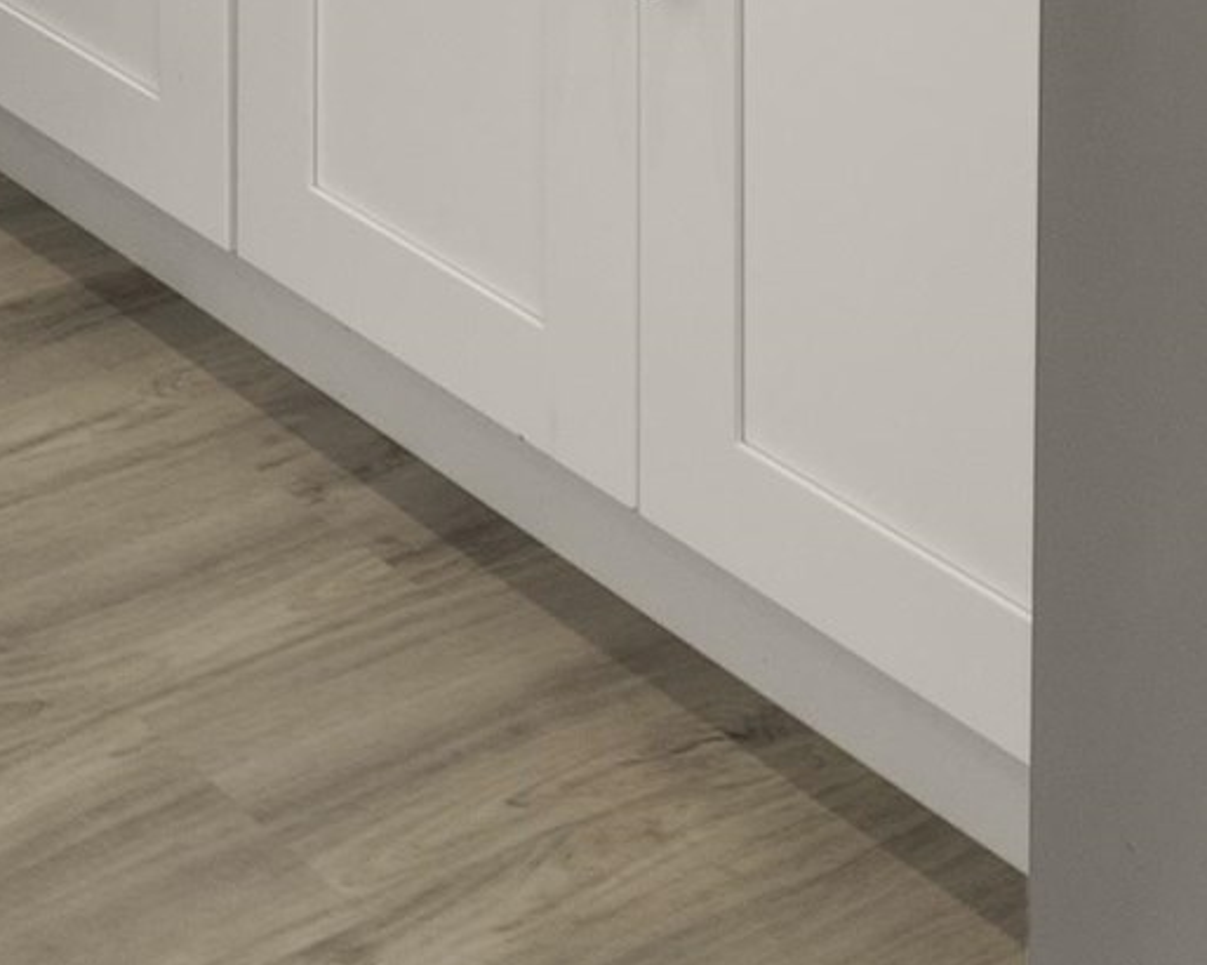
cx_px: -122
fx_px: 3214
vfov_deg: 13.3
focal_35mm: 90
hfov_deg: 20.3
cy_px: -1263
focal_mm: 16
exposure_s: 1/15
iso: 640
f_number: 8
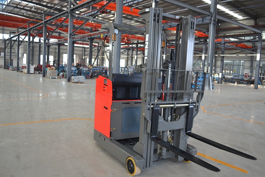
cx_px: 132
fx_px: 221
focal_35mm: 30
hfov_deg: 61.9
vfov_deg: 43.6
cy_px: 88
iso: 400
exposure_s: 1/60
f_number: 4
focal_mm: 20
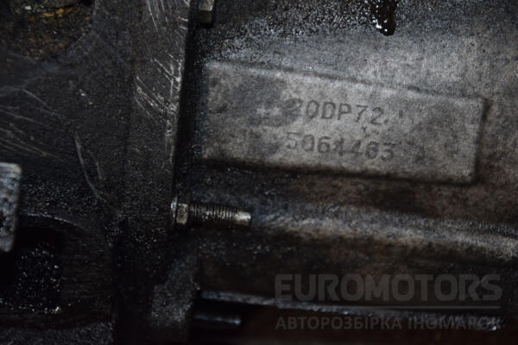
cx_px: 259
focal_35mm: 128
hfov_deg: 16.1
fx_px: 1834
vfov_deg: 10.8
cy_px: 172
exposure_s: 1/60
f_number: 5.6
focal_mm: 85
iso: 800
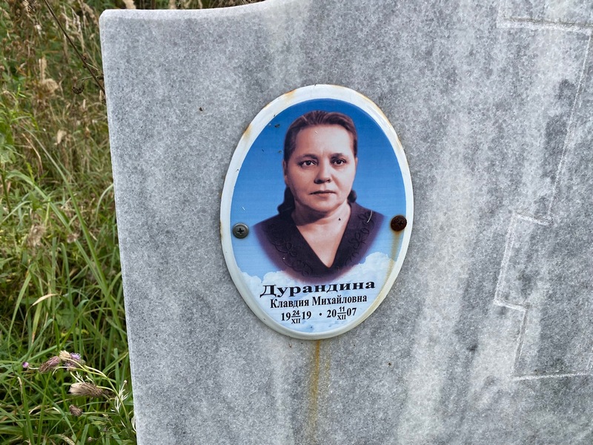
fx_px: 445
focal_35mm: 26
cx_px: 296
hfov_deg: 67.3
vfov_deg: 53.1
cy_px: 222
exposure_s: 1/573
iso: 32
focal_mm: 4.25
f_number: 1.8
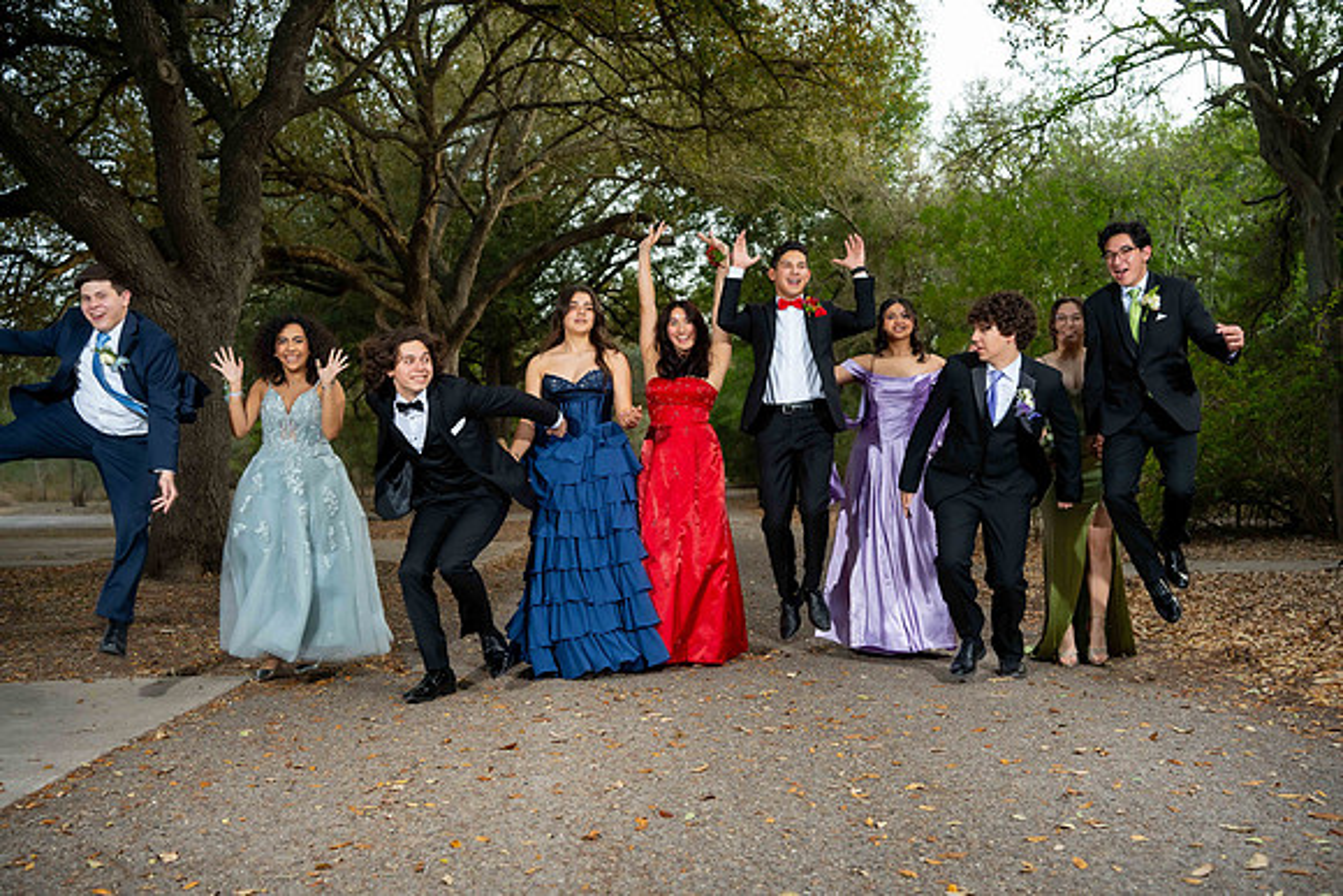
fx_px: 1306
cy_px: 448
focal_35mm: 35
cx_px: 672
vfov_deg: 37.9
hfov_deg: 54.4
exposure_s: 1/200
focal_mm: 35
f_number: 3.2
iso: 250
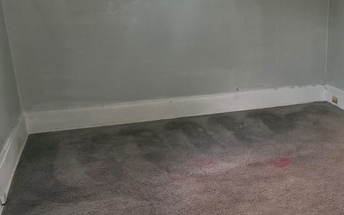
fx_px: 431
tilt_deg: -15.8
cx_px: 264
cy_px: 127
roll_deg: +0.2
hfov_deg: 42.0
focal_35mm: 46
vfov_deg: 28.0
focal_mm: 6.76
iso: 160
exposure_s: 1/242
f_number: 1.78
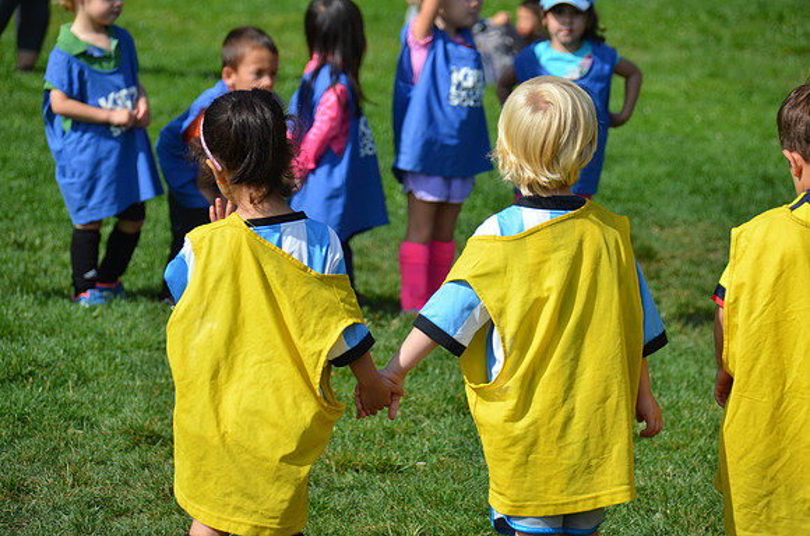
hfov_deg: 8.3
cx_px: 405
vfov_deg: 5.5
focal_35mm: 248
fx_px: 5557
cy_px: 268
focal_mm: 165
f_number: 6.3
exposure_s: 1/1600
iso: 400
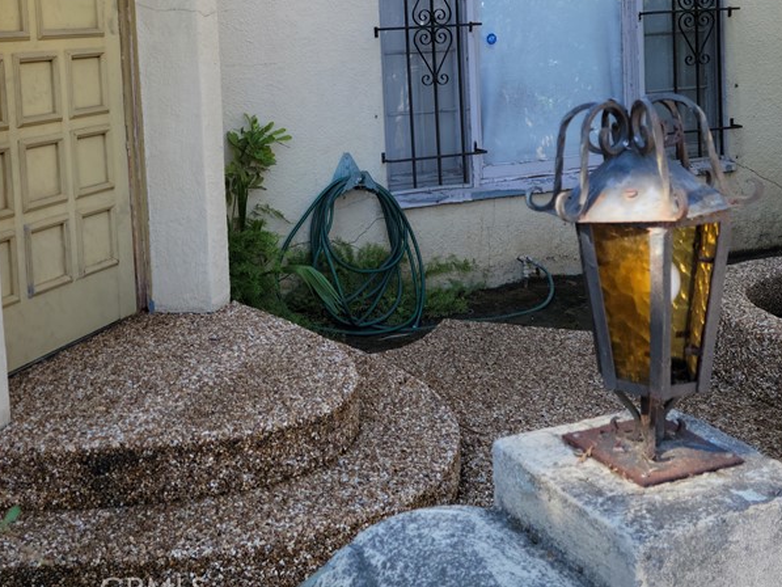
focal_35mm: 48
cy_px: 105
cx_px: 254
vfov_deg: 29.5
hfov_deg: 39.1
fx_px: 1085
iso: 25
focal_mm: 5.9
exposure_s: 1/133
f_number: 2
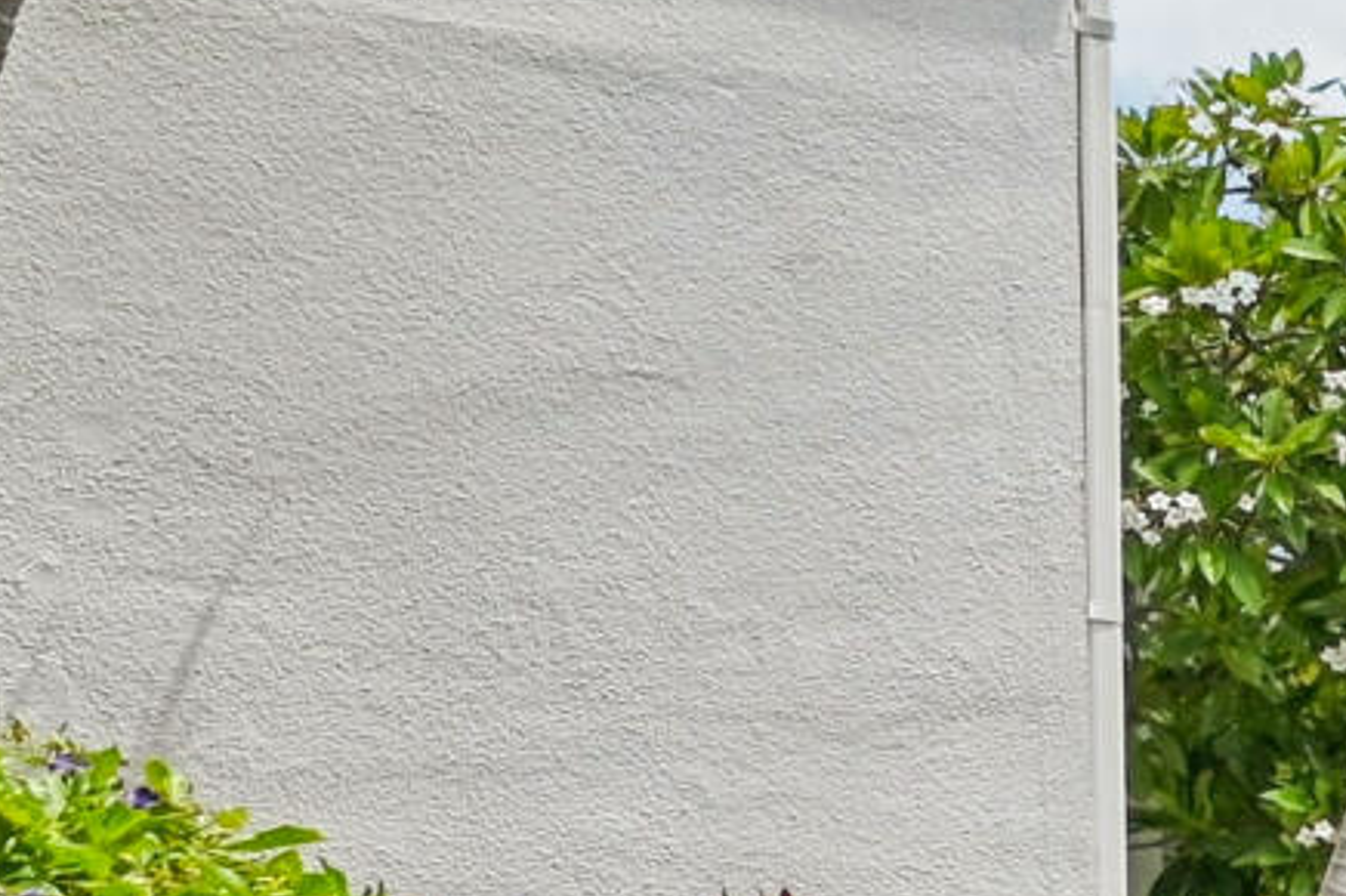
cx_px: 3748
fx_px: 4110
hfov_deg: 12.1
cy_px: 1084
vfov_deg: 12.1
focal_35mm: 110
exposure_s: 1/2000
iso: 800
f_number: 8
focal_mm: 16
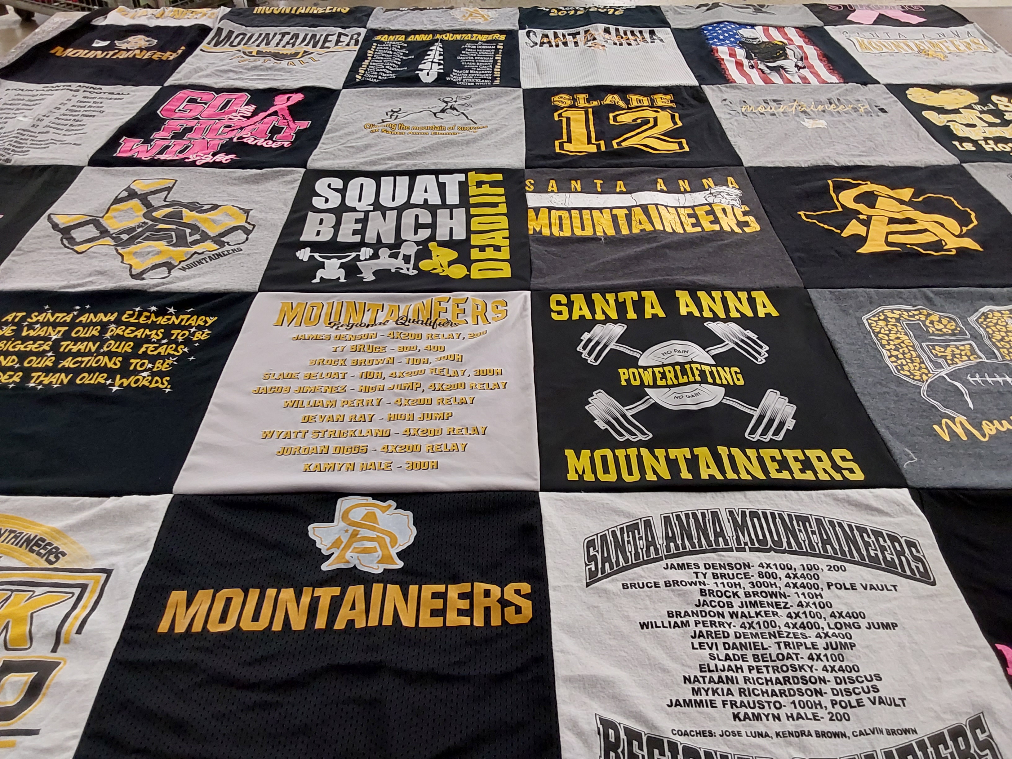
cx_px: 506
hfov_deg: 63.4
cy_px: 380
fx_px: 819
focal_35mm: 28
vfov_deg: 49.7
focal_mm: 2.91
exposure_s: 1/60
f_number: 1.9
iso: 125
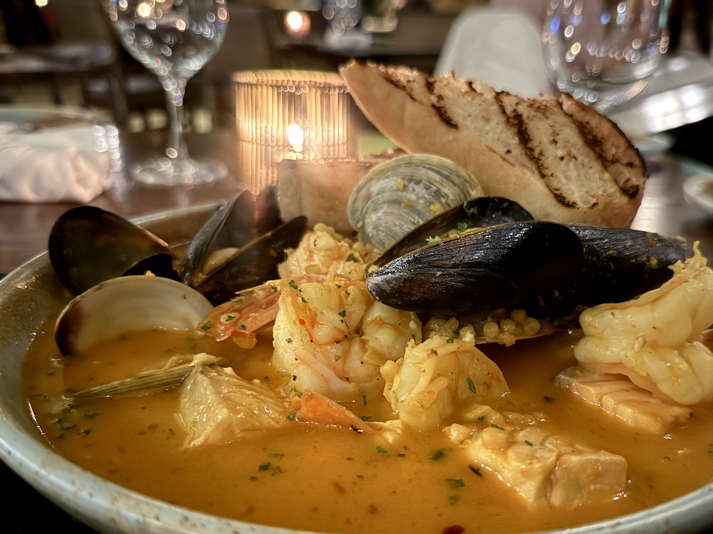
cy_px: 310
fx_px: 618
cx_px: 420
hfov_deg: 59.6
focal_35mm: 30
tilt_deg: -26.1
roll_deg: -2.9
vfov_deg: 46.6
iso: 1600
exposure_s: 1/9
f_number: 1.78
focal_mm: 6.76
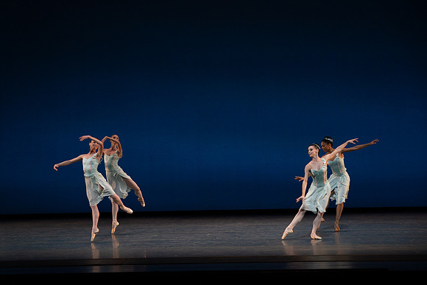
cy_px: 142
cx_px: 214
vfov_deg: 11.1
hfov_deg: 16.5
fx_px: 1471
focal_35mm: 124
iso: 3200
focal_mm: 124
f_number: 8
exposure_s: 1/500
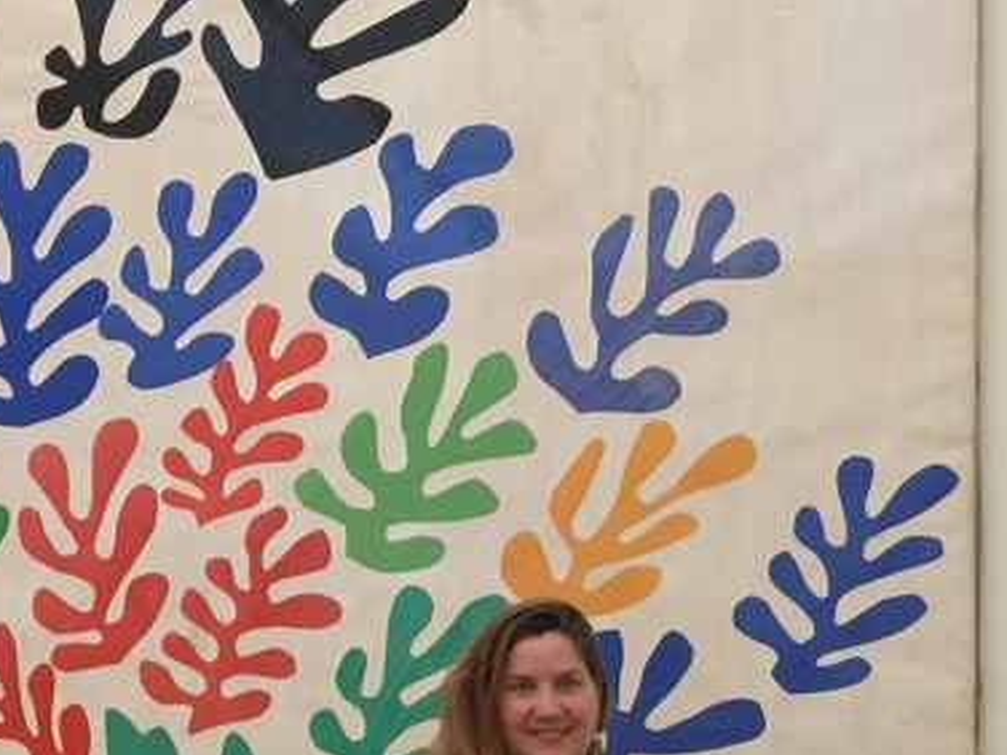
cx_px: 260
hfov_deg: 24.5
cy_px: 597
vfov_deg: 18.5
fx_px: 2298
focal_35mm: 79
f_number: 2.2
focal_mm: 4.15
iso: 125
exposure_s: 1/8
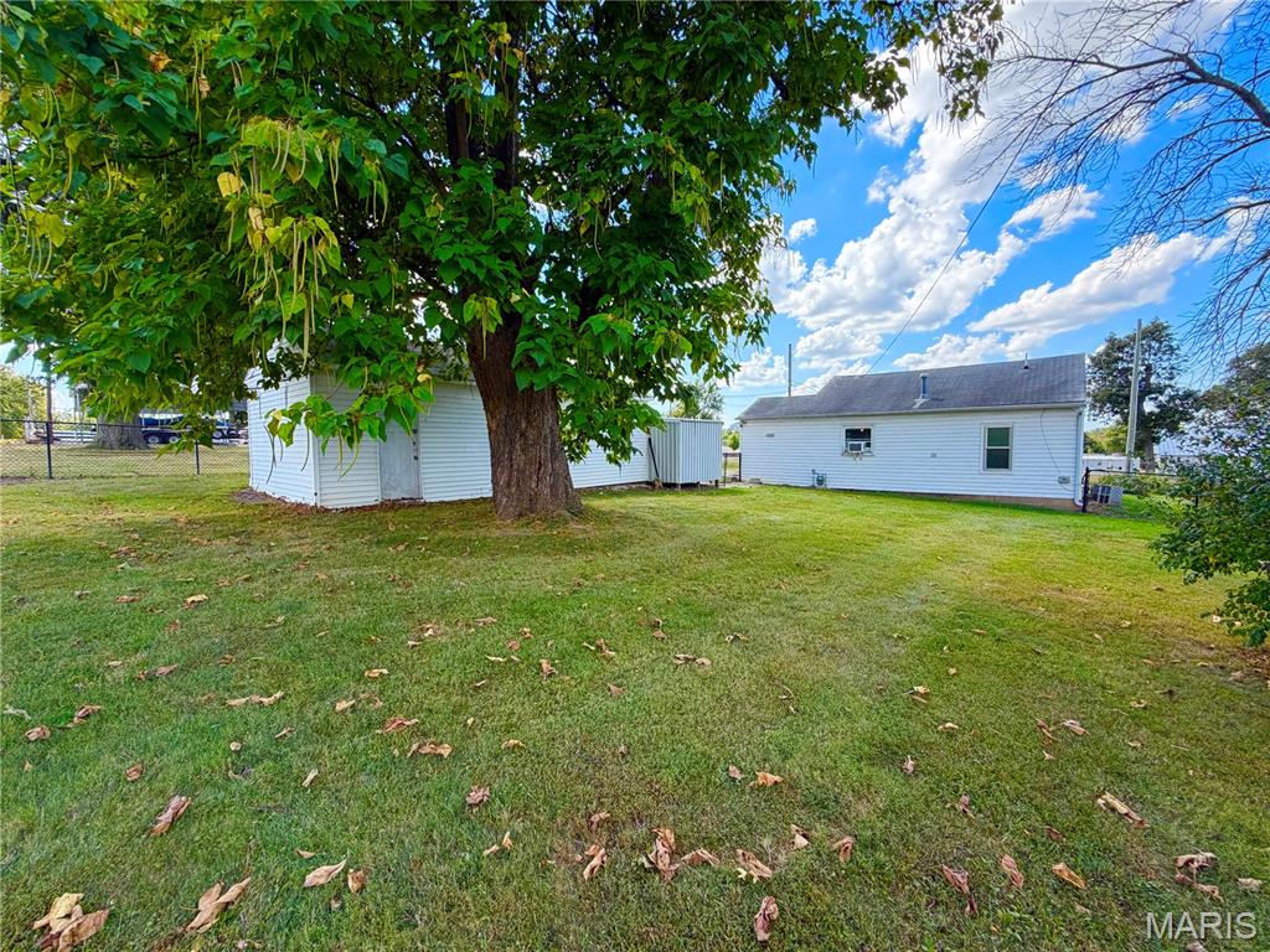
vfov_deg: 85.7
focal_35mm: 14
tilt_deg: -3.4
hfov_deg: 102.1
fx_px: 514
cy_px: 476
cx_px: 635
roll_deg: +0.7
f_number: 2.2
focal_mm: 2.22
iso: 40
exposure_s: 1/502
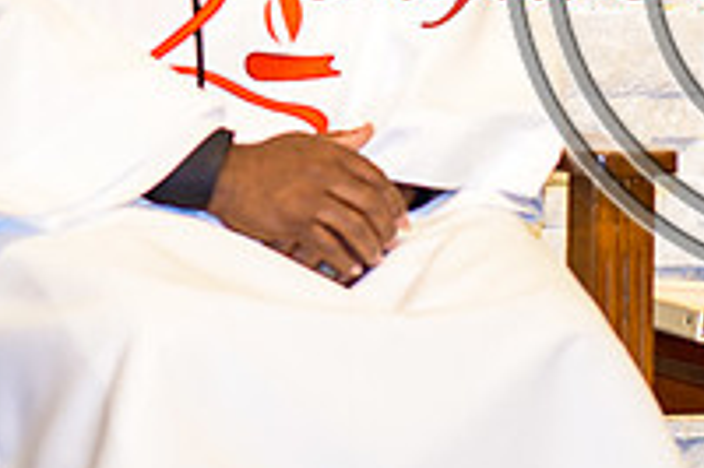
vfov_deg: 3.0
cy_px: -181
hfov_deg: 4.6
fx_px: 8832
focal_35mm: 452
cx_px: 382
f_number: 1.4
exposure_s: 1/100
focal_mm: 105
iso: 100
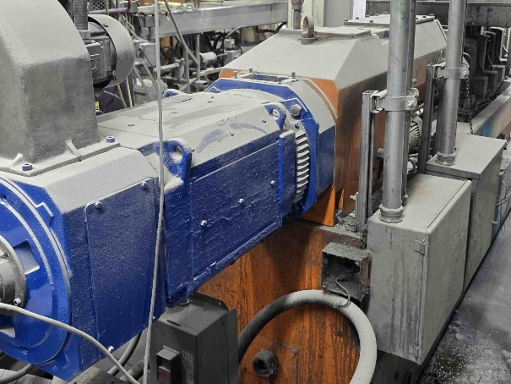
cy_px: 141
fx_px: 561
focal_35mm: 38
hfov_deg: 49.0
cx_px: 261
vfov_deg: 37.5
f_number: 1.7
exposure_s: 1/120
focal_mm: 6.3
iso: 320
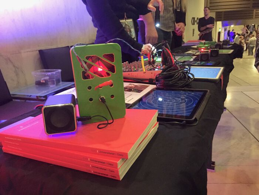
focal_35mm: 29
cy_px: 98
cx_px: 130
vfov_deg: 48.2
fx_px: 217
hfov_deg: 61.7
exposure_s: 1/17
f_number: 2.2
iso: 400
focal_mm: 4.15
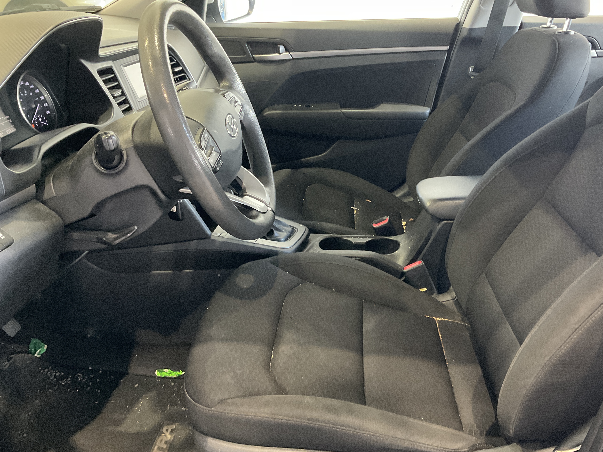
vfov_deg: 42.9
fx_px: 575
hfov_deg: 55.2
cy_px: 215
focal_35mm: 33
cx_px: 342
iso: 320
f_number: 1.8
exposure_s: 1/50
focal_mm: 3
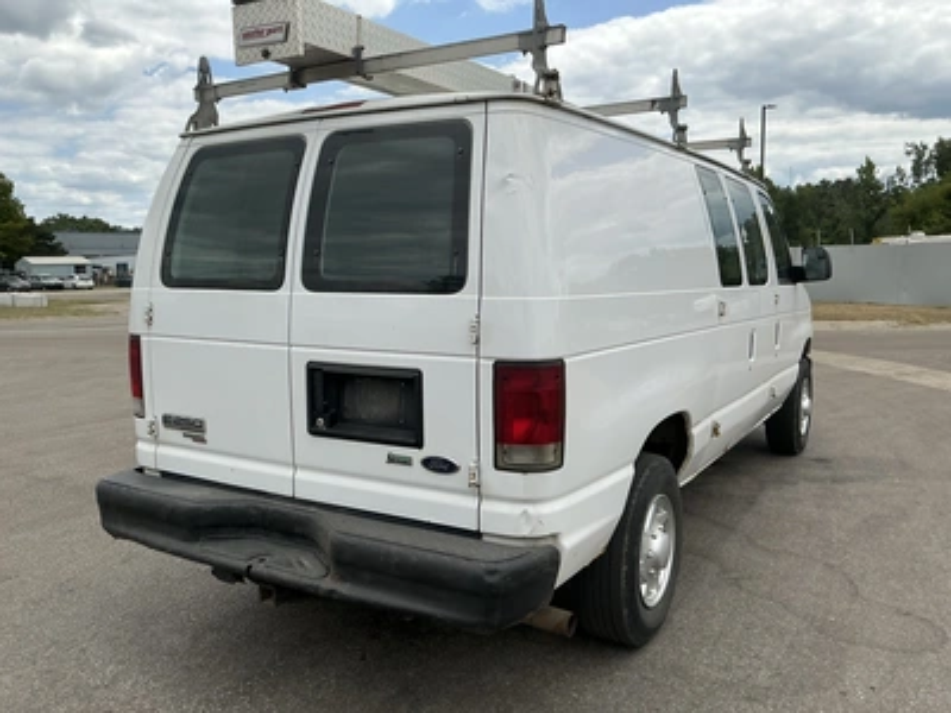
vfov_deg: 49.7
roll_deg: +0.4
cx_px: 476
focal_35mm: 28
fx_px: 769
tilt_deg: -4.0
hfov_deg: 63.4
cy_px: 356
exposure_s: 1/2141
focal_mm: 3
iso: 25
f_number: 1.8
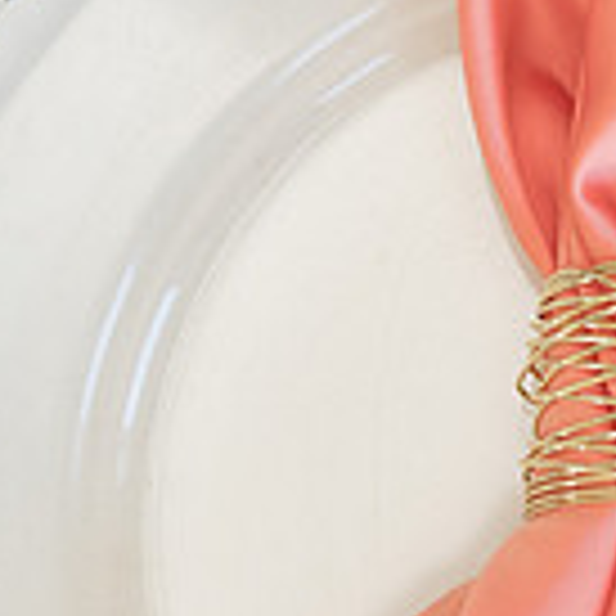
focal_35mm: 147
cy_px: 389
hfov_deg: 11.7
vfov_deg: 11.9
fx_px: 2960
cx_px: 689
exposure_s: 1/250
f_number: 4
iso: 800
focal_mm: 40
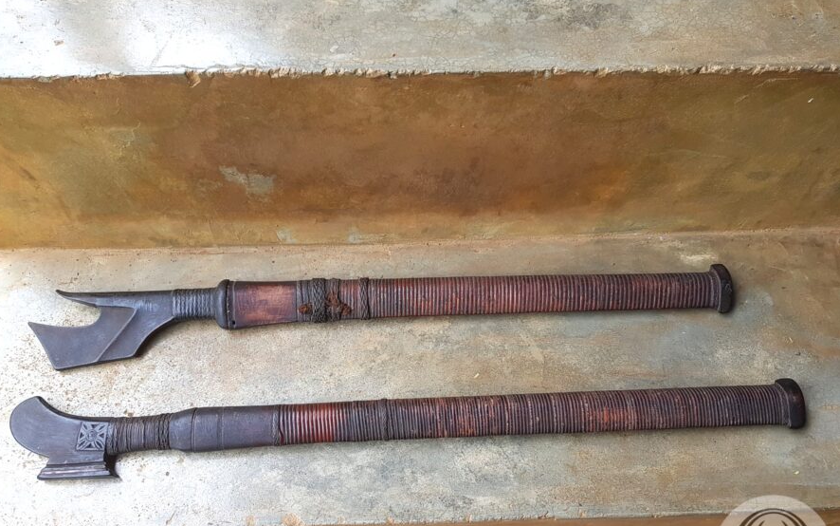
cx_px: 415
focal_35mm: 28
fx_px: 641
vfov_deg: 44.4
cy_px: 301
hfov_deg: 66.5
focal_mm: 4.3
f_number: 1.7
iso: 64
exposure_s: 1/100
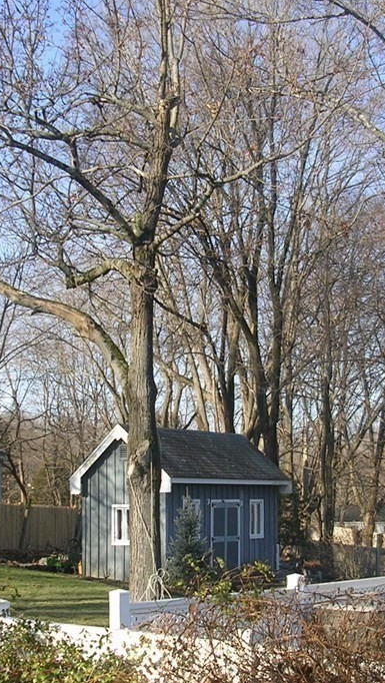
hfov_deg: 19.4
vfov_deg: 33.8
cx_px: 216
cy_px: 361
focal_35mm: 62
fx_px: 1125
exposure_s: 1/445
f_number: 2.8
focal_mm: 5.8
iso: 50
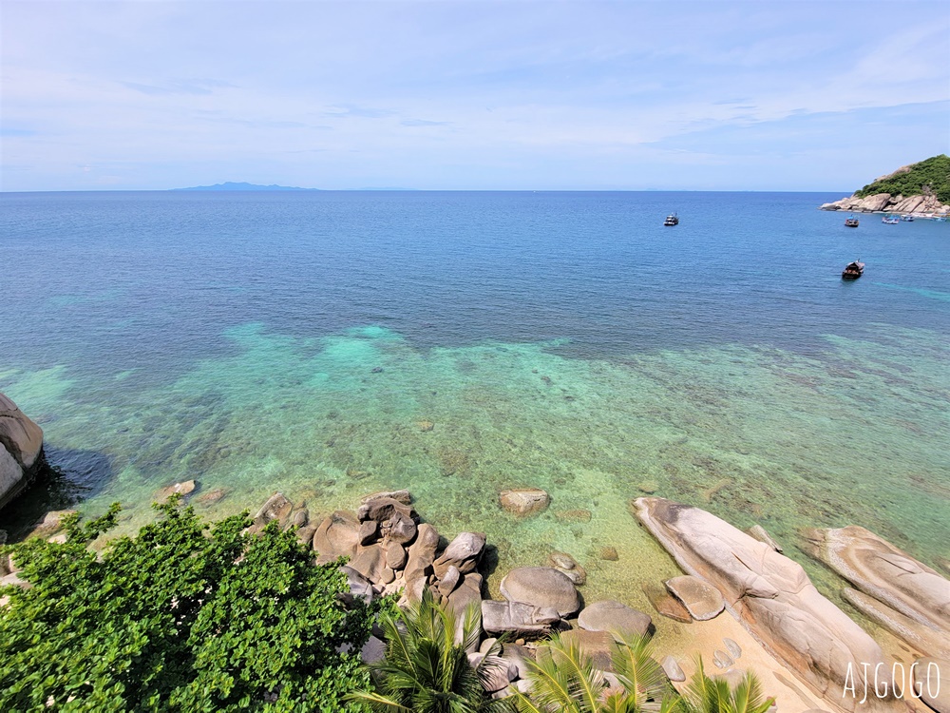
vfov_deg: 89.9
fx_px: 357
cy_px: 356
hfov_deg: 106.2
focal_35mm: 13
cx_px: 475
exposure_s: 1/1962
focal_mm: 2.2
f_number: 2.2
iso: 50
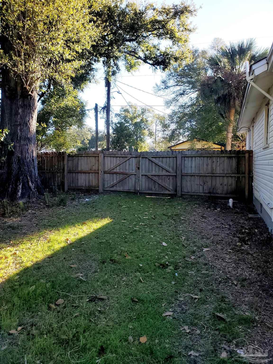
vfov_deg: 67.3
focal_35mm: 26
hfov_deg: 53.1
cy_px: 182
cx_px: 136
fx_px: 273
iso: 50
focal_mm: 4.3
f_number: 2.4
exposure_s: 1/476
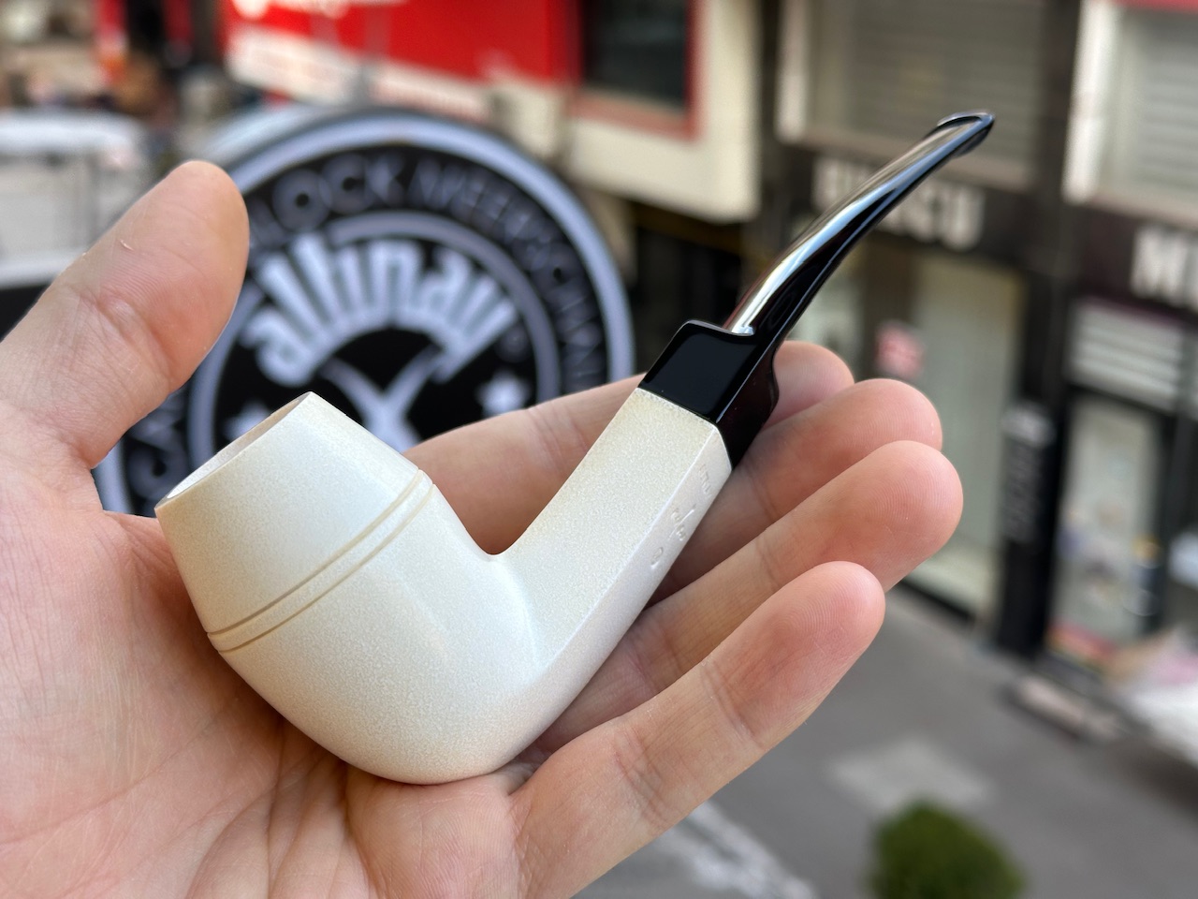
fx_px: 1661
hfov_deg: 39.7
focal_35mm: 48
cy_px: 450
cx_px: 599
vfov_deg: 30.3
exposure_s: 1/243
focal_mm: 6.86
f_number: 1.78
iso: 50
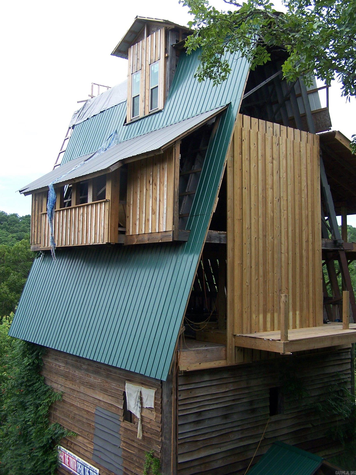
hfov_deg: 37.7
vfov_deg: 49.0
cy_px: 238
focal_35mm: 38
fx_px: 521
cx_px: 178
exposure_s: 1/500
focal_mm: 6.3
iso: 80
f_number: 2.8
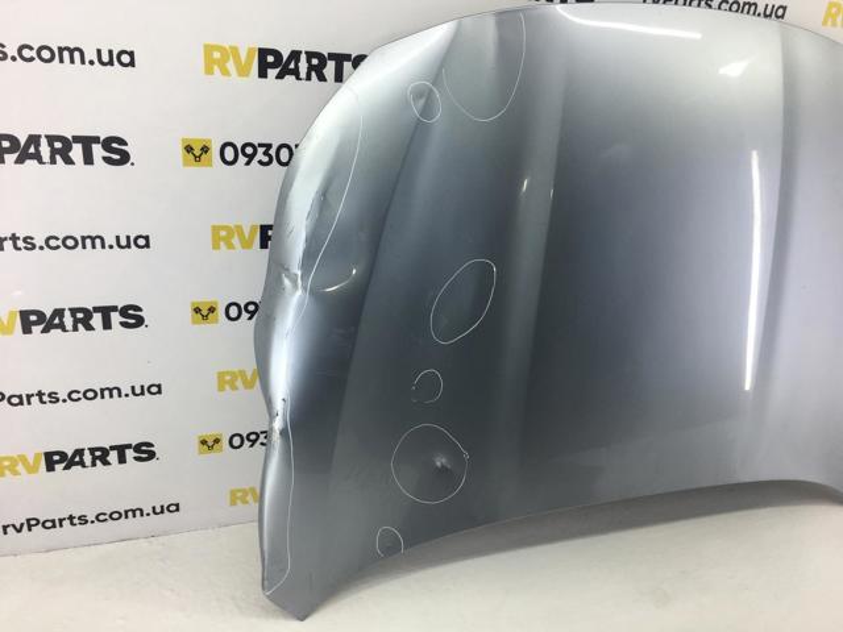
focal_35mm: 29
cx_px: 422
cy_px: 316
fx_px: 706
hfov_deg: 61.7
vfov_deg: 48.2
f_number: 2.2
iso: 25
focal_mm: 4.15
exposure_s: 1/50
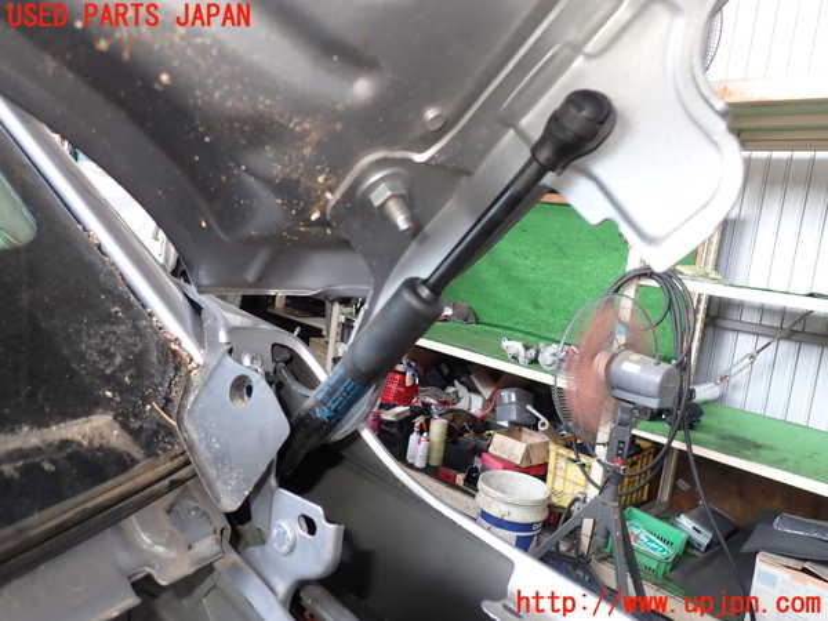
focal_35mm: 25
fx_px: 598
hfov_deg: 69.4
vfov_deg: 54.9
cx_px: 414
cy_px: 310
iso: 100
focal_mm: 4.5
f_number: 2.8
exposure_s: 1/60
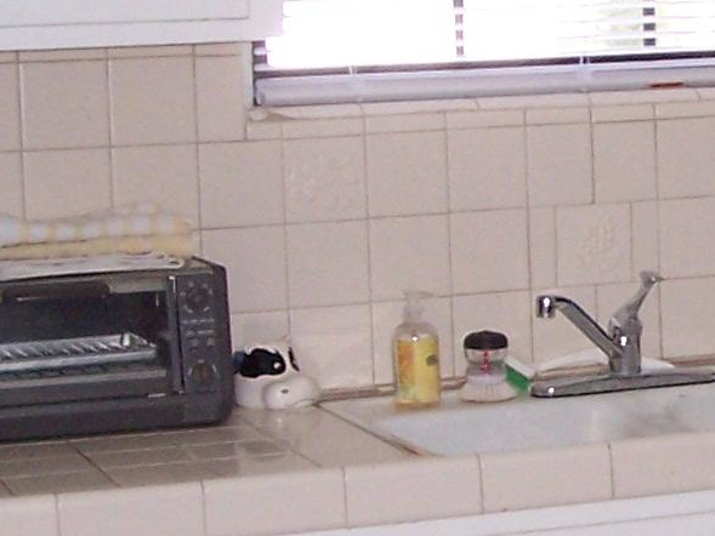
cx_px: 943
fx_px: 2748
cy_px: 268
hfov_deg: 14.2
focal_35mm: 133
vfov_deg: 11.2
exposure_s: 1/60
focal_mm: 5.6
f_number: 2.7
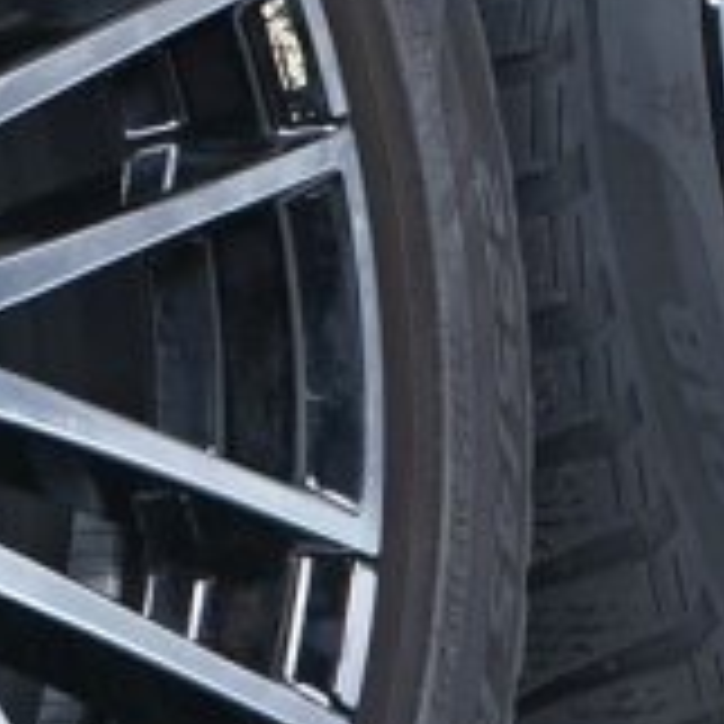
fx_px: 7903
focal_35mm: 334
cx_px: -1097
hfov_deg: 5.1
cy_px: 209
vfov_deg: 5.2
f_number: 7.1
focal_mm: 33
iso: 250
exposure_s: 1/100
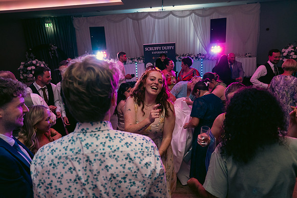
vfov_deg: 53.2
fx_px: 198
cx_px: 148
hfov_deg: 73.7
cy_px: 99
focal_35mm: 24
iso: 2500
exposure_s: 1/160
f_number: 3.5
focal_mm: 24
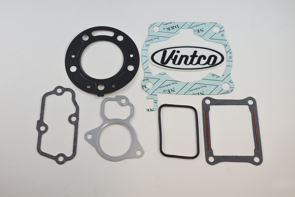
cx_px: 148
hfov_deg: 48.5
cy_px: 98
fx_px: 328
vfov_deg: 33.4
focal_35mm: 40
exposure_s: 1/160
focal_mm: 15
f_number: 4.2
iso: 400
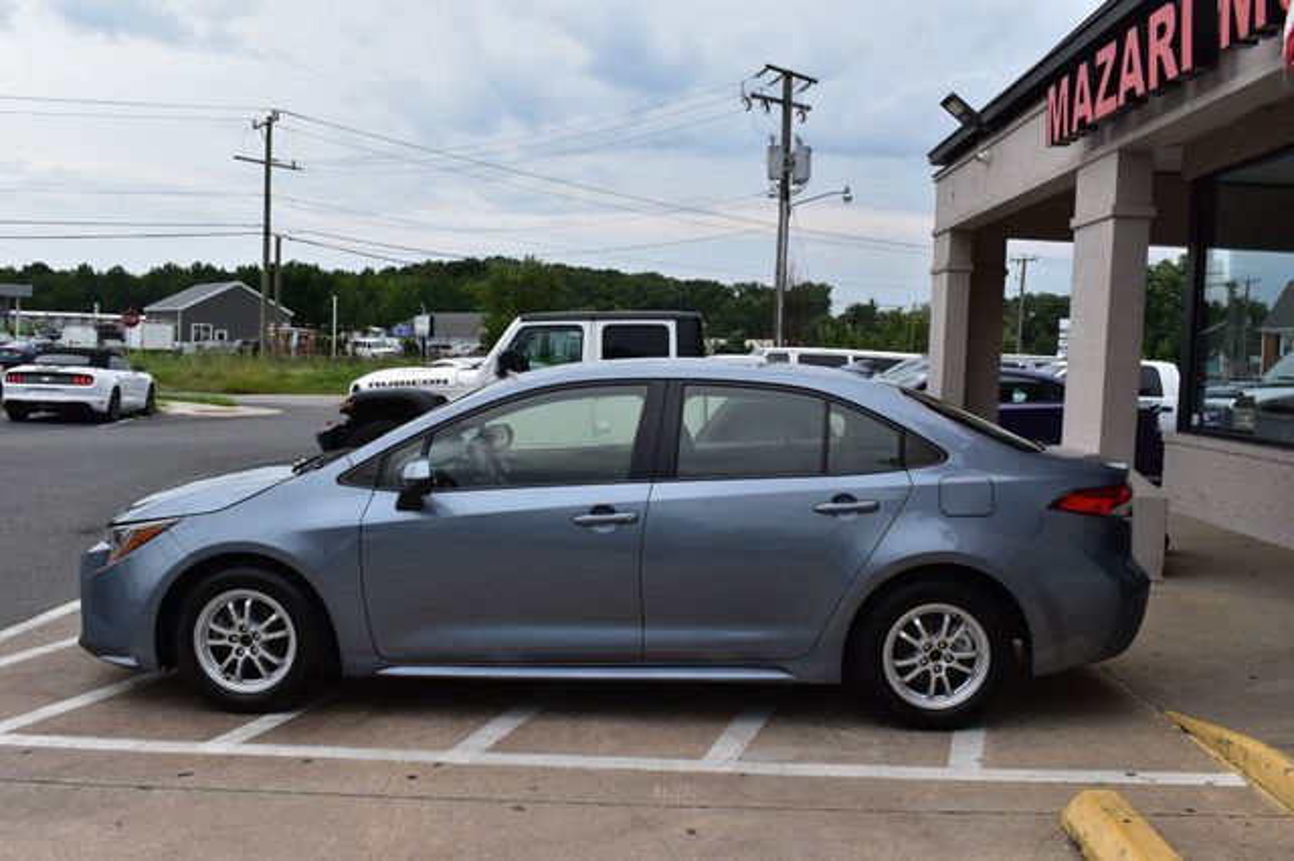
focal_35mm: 33
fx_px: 1186
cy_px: 430
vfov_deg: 39.9
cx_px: 647
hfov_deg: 57.2
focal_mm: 22
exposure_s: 1/400
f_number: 11
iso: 400
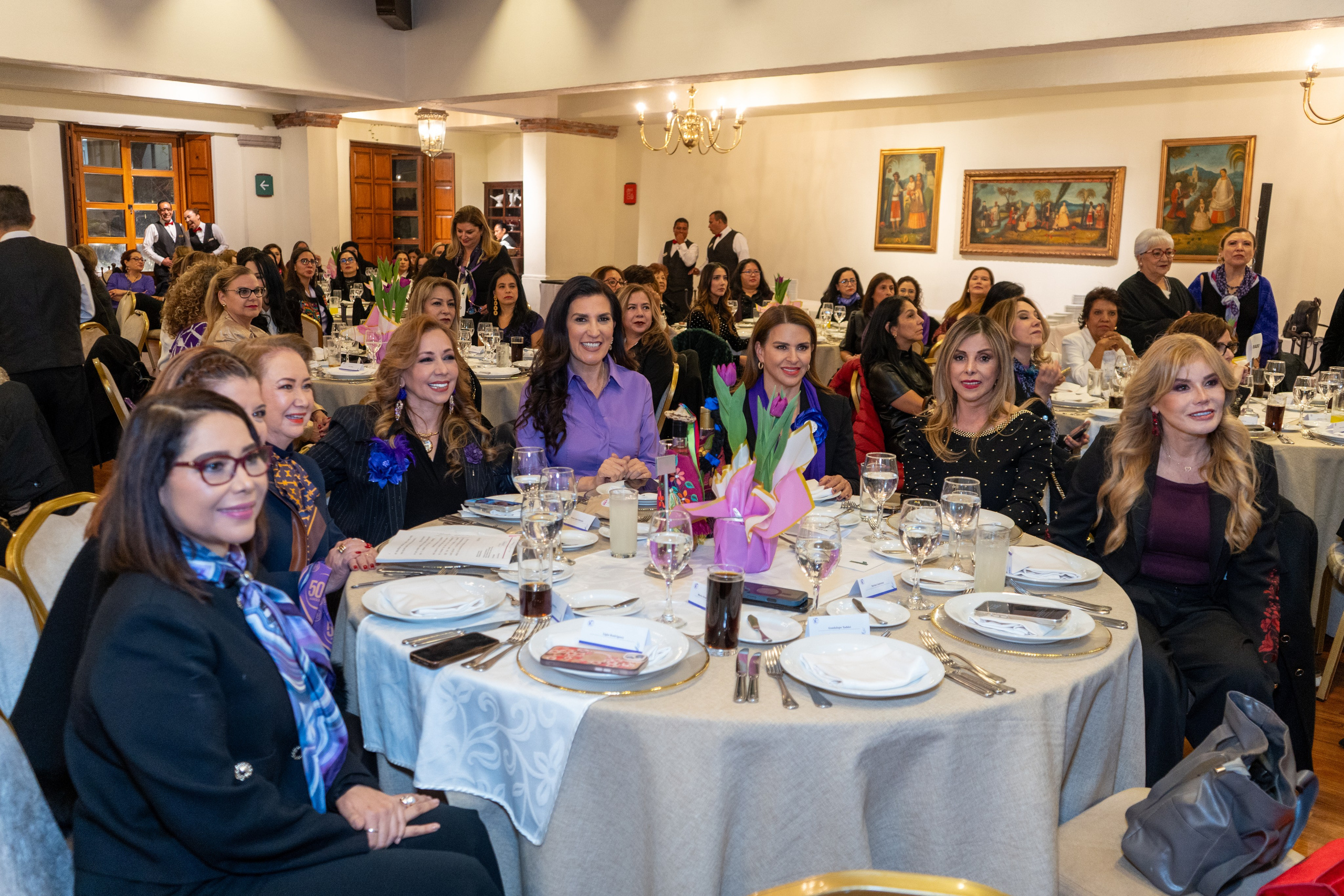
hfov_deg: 61.5
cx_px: 669
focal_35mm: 30
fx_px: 1130
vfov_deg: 43.3
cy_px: 448
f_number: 4
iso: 3200
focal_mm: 30
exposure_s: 1/60
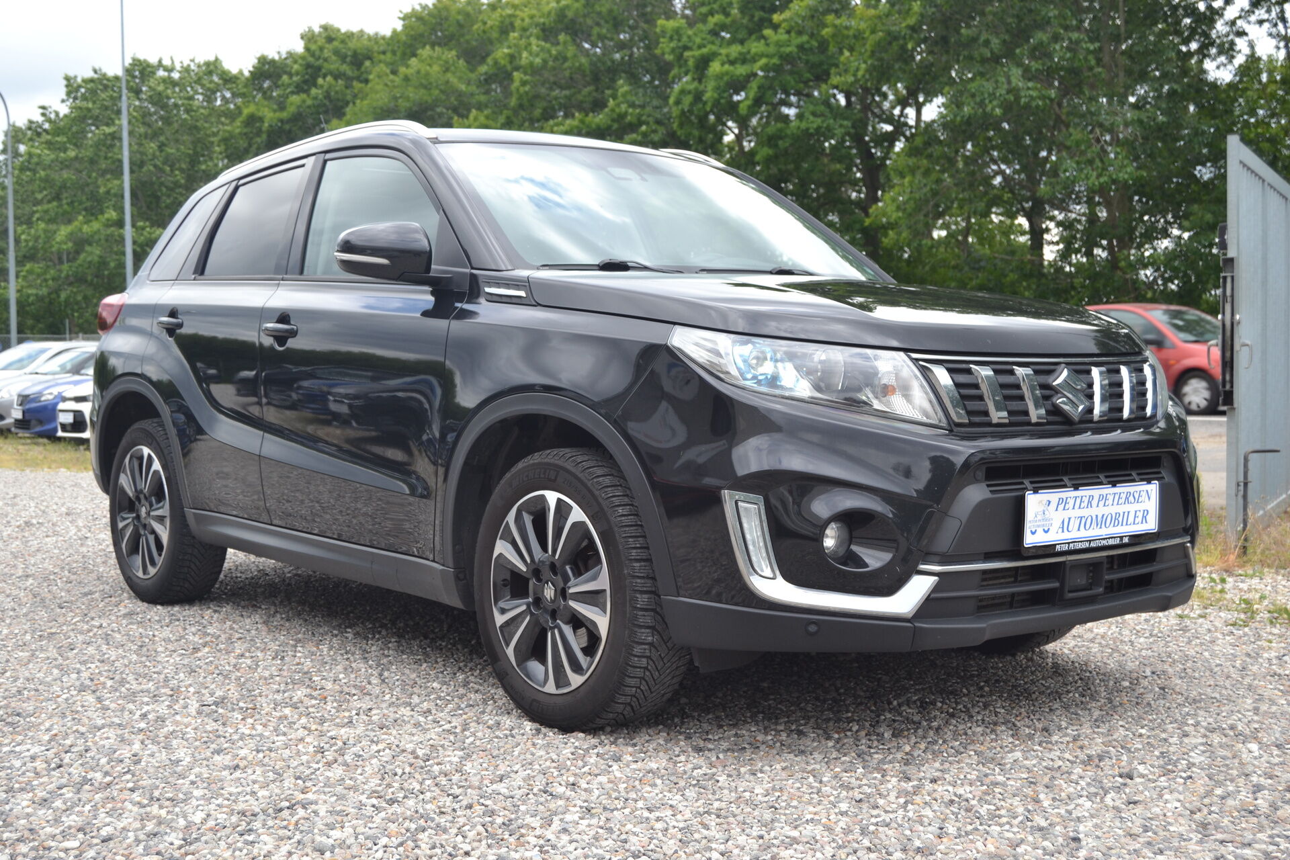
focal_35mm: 42
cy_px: 430
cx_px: 645
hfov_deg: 46.4
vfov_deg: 31.9
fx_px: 1505
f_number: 6.3
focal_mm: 28
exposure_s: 1/160
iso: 100
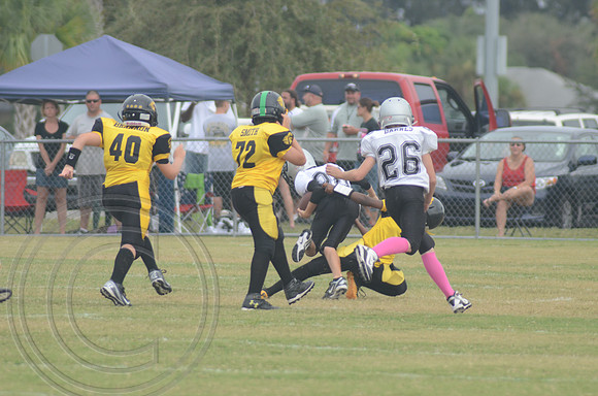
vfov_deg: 2.8
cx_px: 299
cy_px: 198
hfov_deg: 4.2
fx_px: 8204
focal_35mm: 495
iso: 400
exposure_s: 1/640
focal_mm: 330
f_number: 5.6
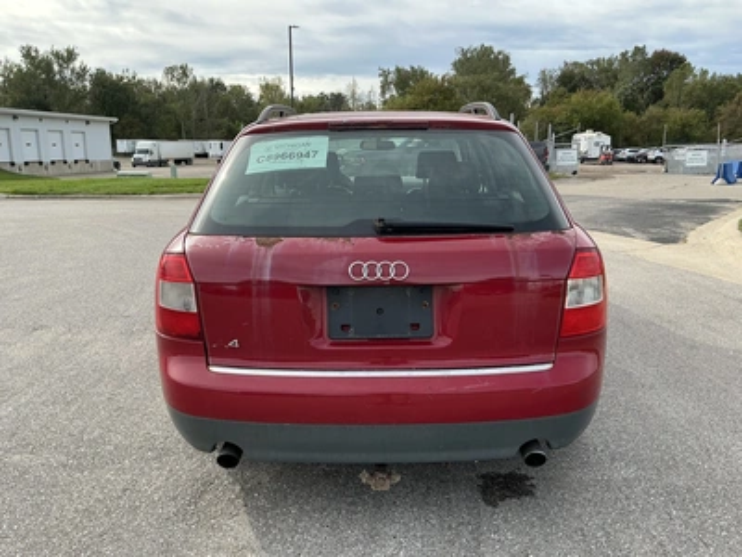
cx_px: 371
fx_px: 600
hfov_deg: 63.4
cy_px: 278
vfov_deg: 49.7
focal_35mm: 28
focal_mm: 3
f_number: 1.8
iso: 25
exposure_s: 1/709
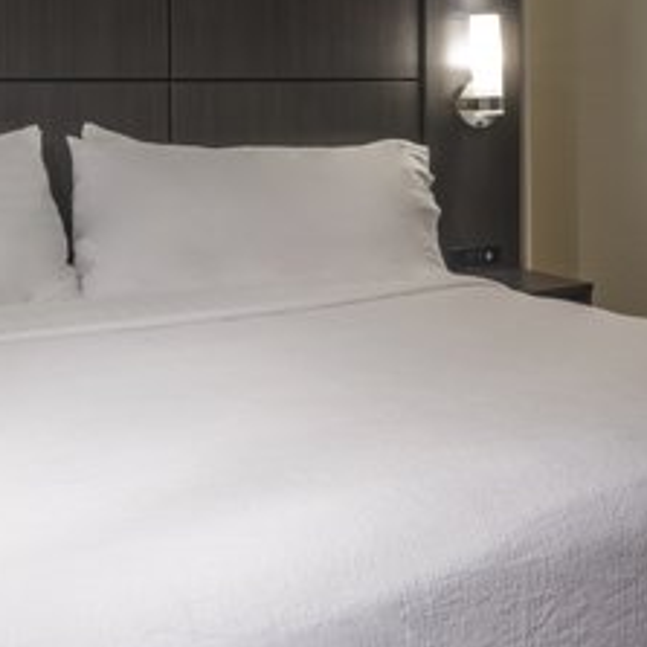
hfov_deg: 26.9
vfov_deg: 29.5
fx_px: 1226
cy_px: 379
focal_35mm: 58
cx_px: 725
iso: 200
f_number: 25
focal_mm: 19
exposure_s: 2.5
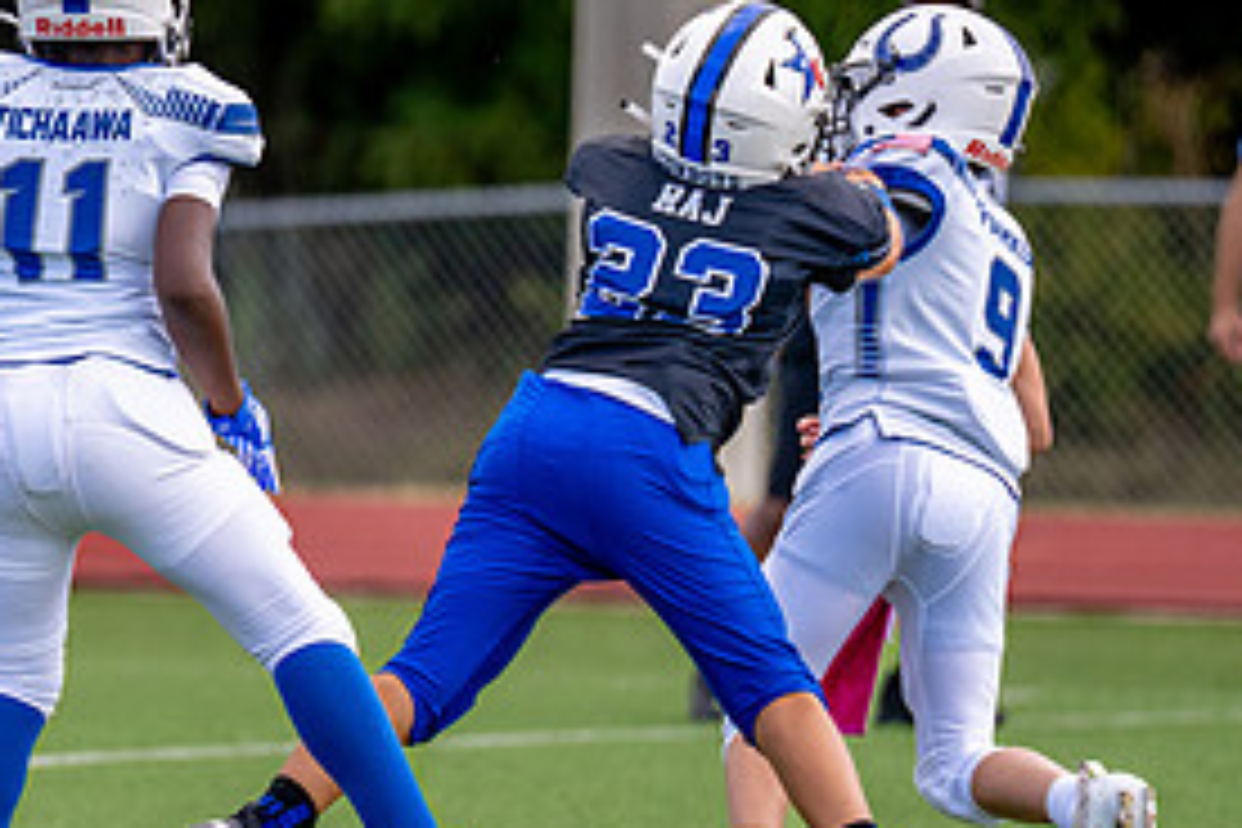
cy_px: 289
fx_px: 21319
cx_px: -466
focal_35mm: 618
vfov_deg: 2.2
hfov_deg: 3.3
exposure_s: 1/2500
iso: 250
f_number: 2.8
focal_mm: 200
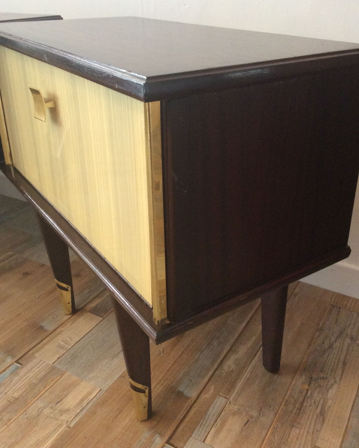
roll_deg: +0.4
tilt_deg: -25.2
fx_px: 478
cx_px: 192
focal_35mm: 36
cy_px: 195
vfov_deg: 50.2
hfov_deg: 41.1
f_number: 2.4
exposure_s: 1/25
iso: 160
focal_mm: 3.3
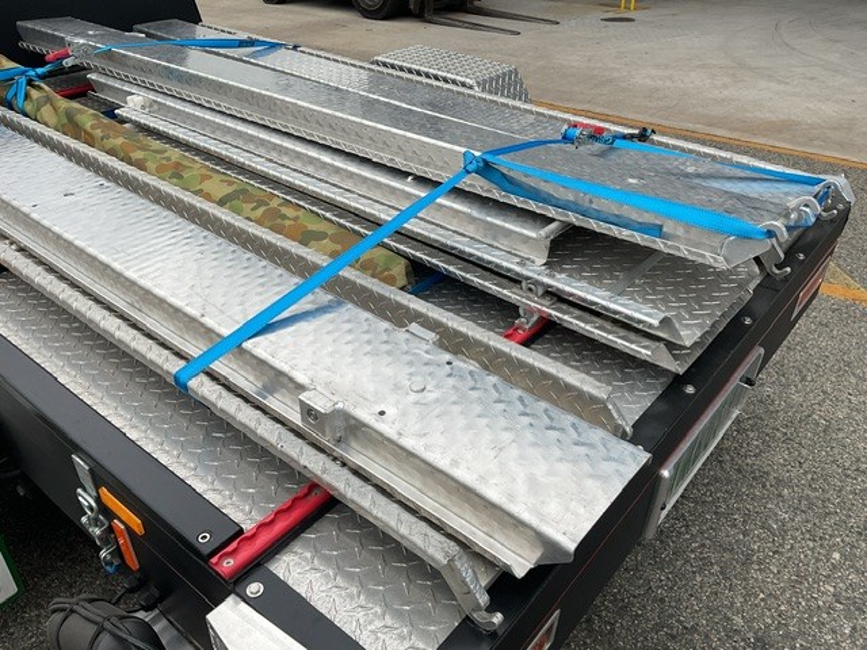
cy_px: 325
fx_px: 726
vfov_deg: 48.2
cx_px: 434
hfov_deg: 61.7
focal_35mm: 29
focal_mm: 3
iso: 16
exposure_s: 1/1786
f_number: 1.8
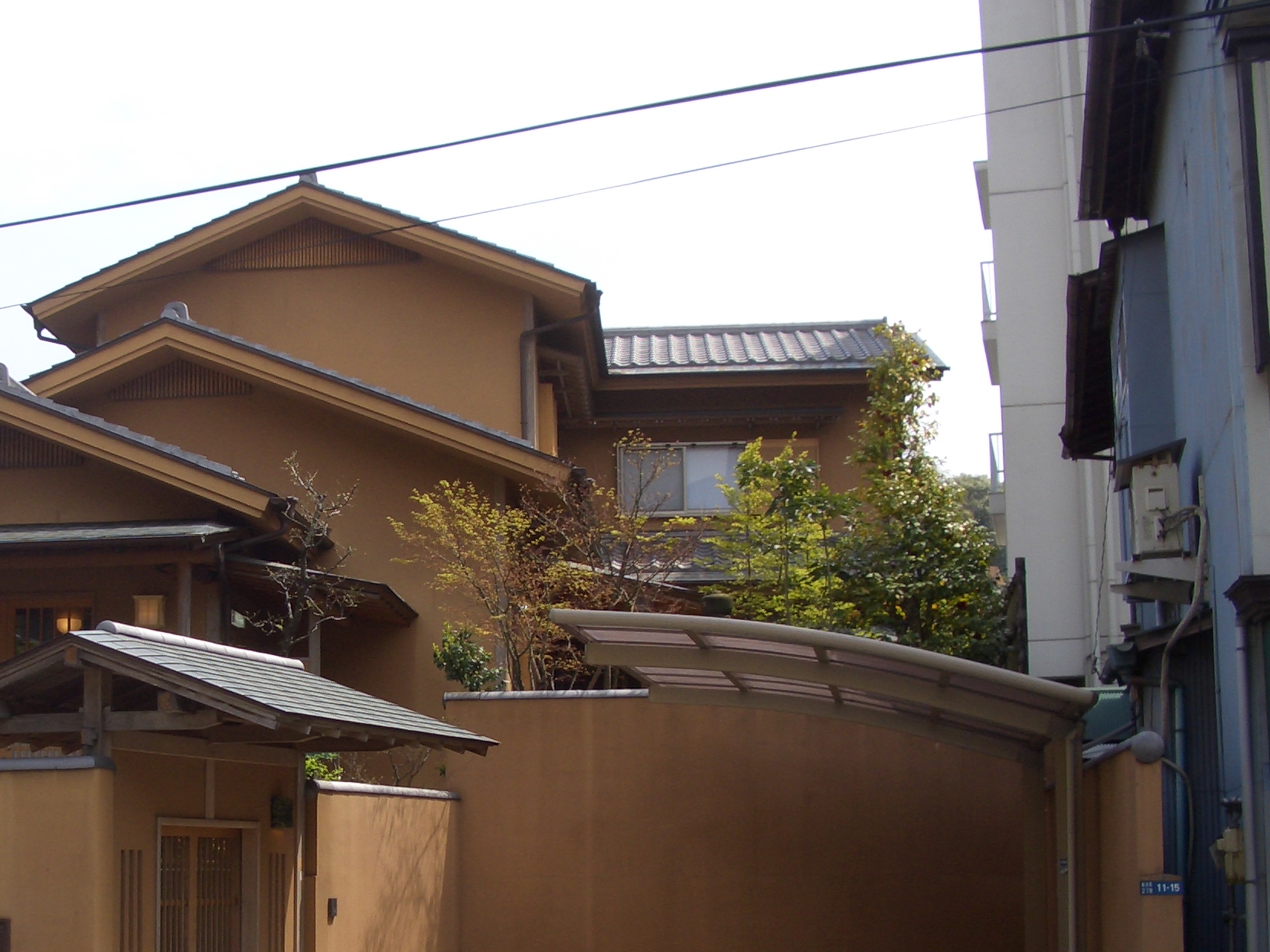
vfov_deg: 26.9
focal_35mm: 54
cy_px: 626
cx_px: 344
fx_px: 1981
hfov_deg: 34.9
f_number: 4.3
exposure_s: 1/320
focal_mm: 5.8
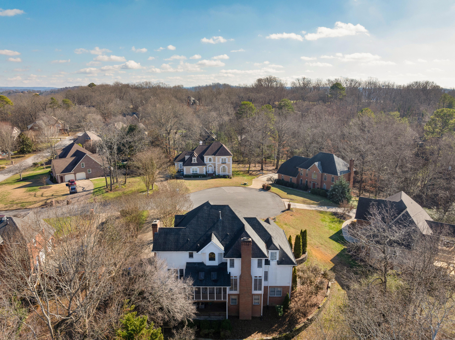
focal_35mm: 24
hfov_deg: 71.6
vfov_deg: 56.8
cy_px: 170
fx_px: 315
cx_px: 228
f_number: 7.1
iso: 100
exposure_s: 1/160
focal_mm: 12.29
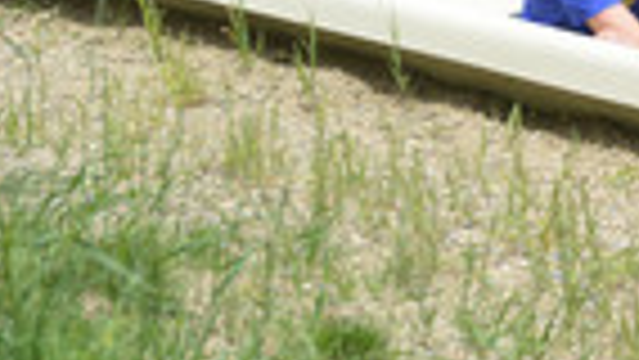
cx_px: 868
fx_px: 9729
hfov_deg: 3.7
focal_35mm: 574
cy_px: 128
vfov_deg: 2.1
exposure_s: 1/640
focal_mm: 195
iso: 200
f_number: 6.3
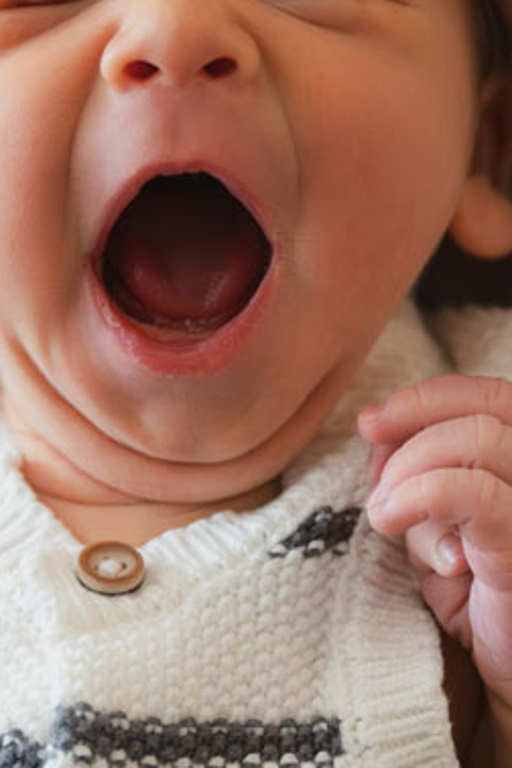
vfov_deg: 11.5
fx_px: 3797
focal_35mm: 178
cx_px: 183
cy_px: 703
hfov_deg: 7.7
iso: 3200
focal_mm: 56
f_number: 2.8
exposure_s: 1/125
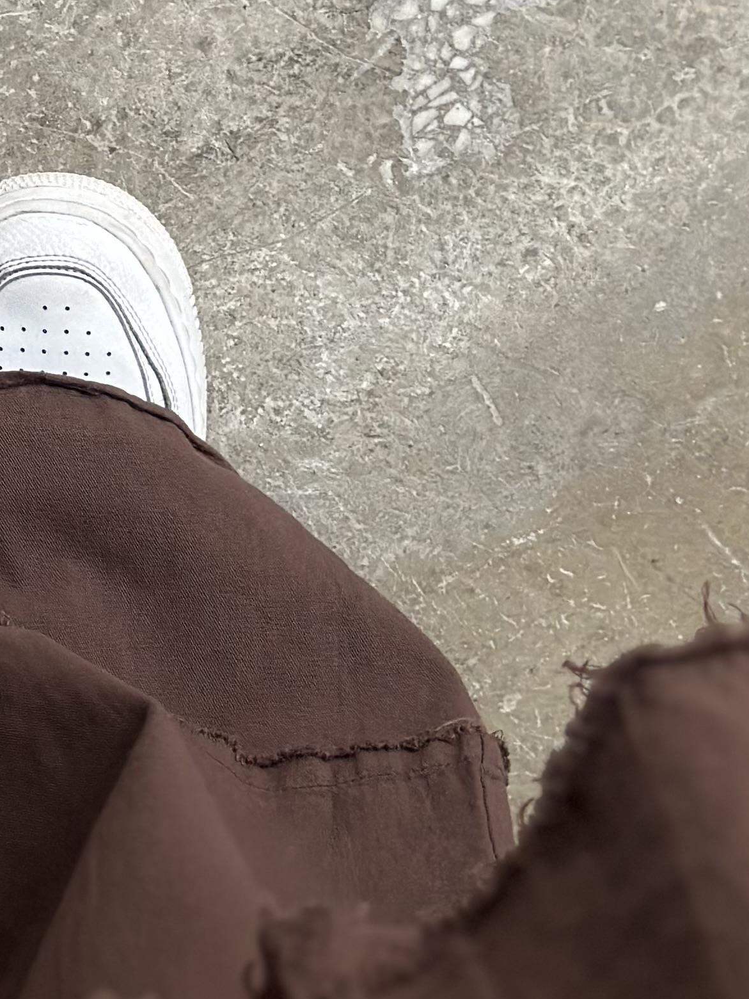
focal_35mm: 124
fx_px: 3577
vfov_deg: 15.9
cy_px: 366
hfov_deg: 11.7
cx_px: -159
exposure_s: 1/60
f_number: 1.78
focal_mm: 6.86
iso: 160
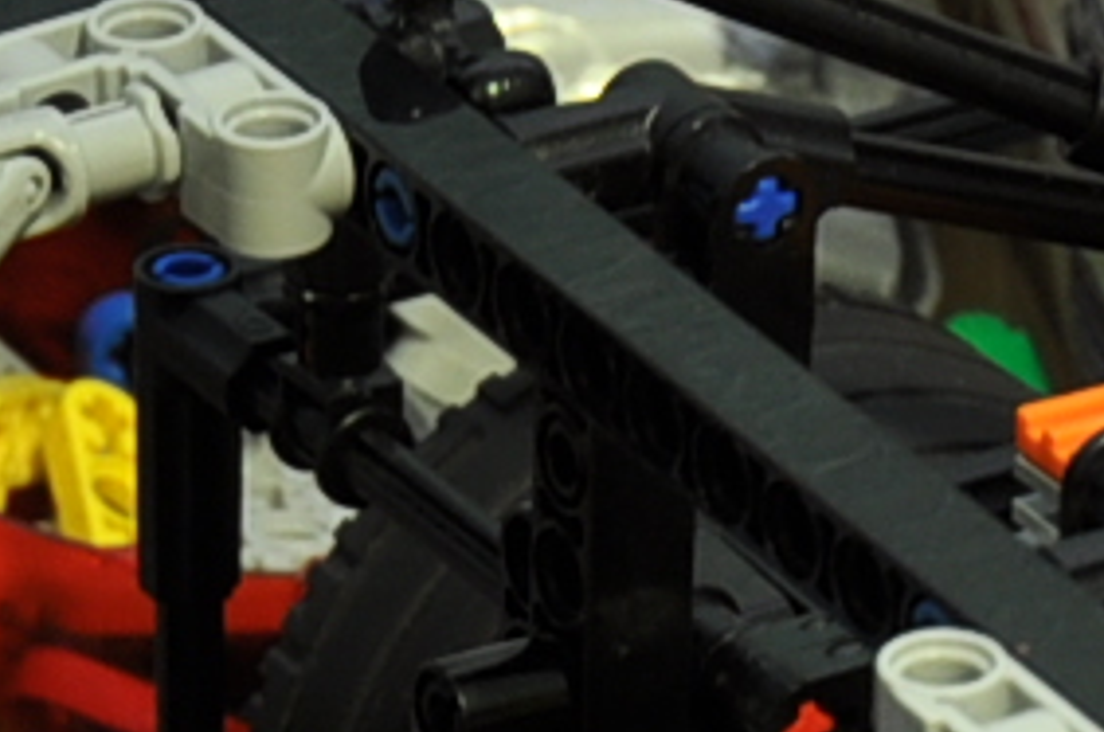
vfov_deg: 3.1
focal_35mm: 434
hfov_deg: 4.7
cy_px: 1758
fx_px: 13287
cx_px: -39
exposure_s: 1
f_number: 7.1
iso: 200
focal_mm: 38
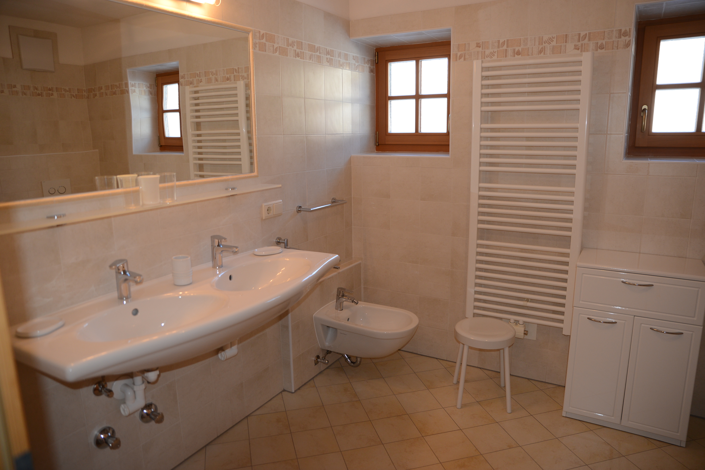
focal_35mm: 24
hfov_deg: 73.7
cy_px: 235
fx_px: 470
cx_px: 352
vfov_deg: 53.2
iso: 450
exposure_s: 1/200
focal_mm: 24
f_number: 2.8
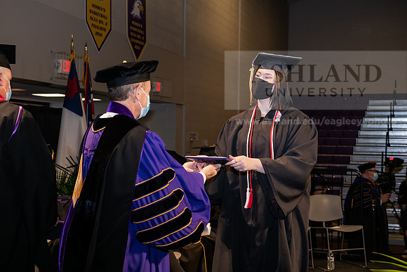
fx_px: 656
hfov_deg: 34.5
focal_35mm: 58
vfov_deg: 23.4
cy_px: 136
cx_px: 204
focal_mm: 58
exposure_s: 1/200
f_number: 6.3
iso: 1600
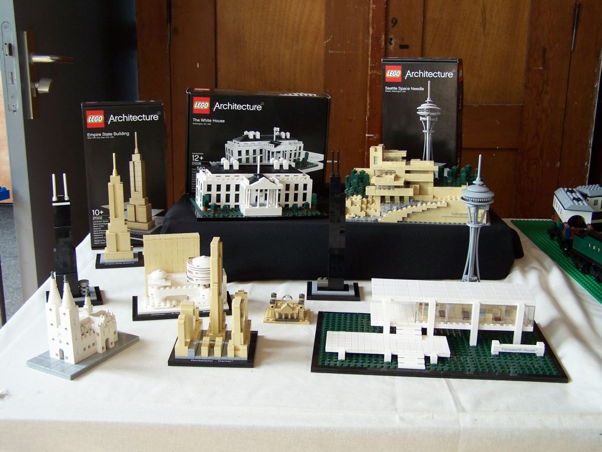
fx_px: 696
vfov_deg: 36.0
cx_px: 301
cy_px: 226
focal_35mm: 40
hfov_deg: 46.8
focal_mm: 6.7
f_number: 2.8
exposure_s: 1/20
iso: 80
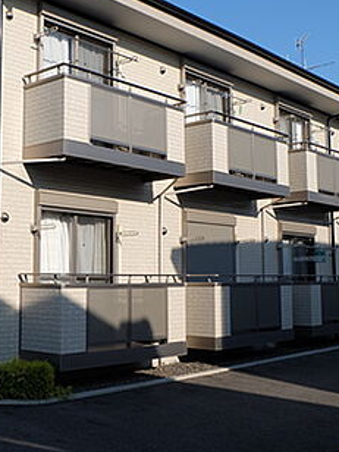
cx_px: 97
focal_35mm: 48
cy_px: 200
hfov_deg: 29.9
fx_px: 627
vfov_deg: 39.6
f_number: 8
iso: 200
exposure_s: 1/350
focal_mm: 16
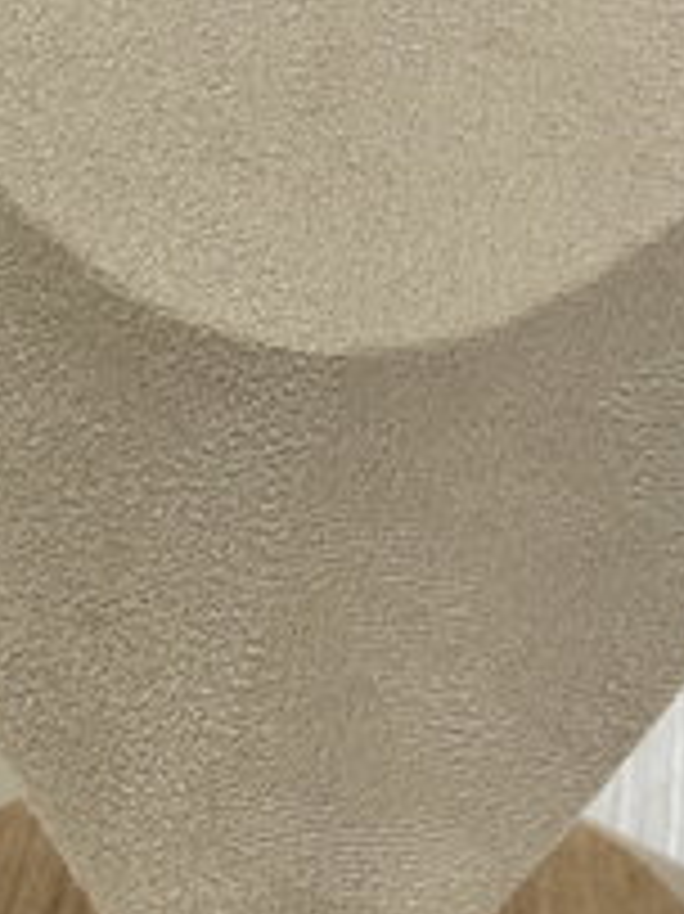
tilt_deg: -17.7
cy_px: 2
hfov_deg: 11.8
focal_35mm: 126
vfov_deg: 15.4
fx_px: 3323
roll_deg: -1.4
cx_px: 346
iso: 64
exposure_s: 1/50
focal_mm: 6.76
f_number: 1.78
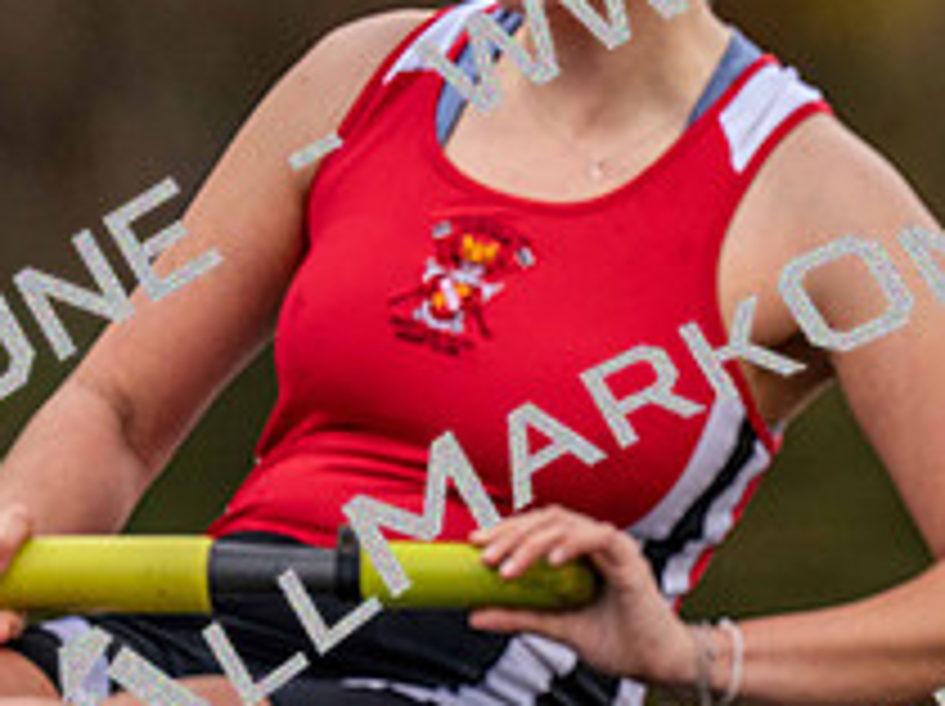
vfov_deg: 0.9
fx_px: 43466
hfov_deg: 1.2
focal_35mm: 1594
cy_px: 128
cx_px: 972
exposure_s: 1/2500
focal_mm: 600
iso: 1600
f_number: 4
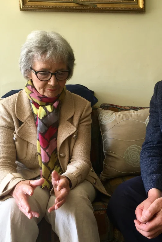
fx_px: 277
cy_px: 122
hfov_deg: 32.1
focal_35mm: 41
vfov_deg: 47.4
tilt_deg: -8.2
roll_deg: +0.2
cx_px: 118
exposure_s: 1/50
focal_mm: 4.15
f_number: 2.2
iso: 32
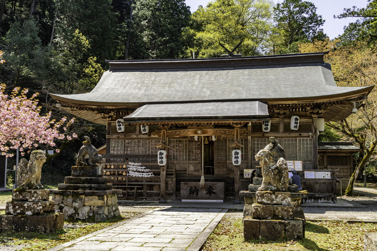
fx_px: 393
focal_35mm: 38
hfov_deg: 51.3
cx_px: 188
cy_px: 126
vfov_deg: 35.5
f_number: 8
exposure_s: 1/160
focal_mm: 25
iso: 160
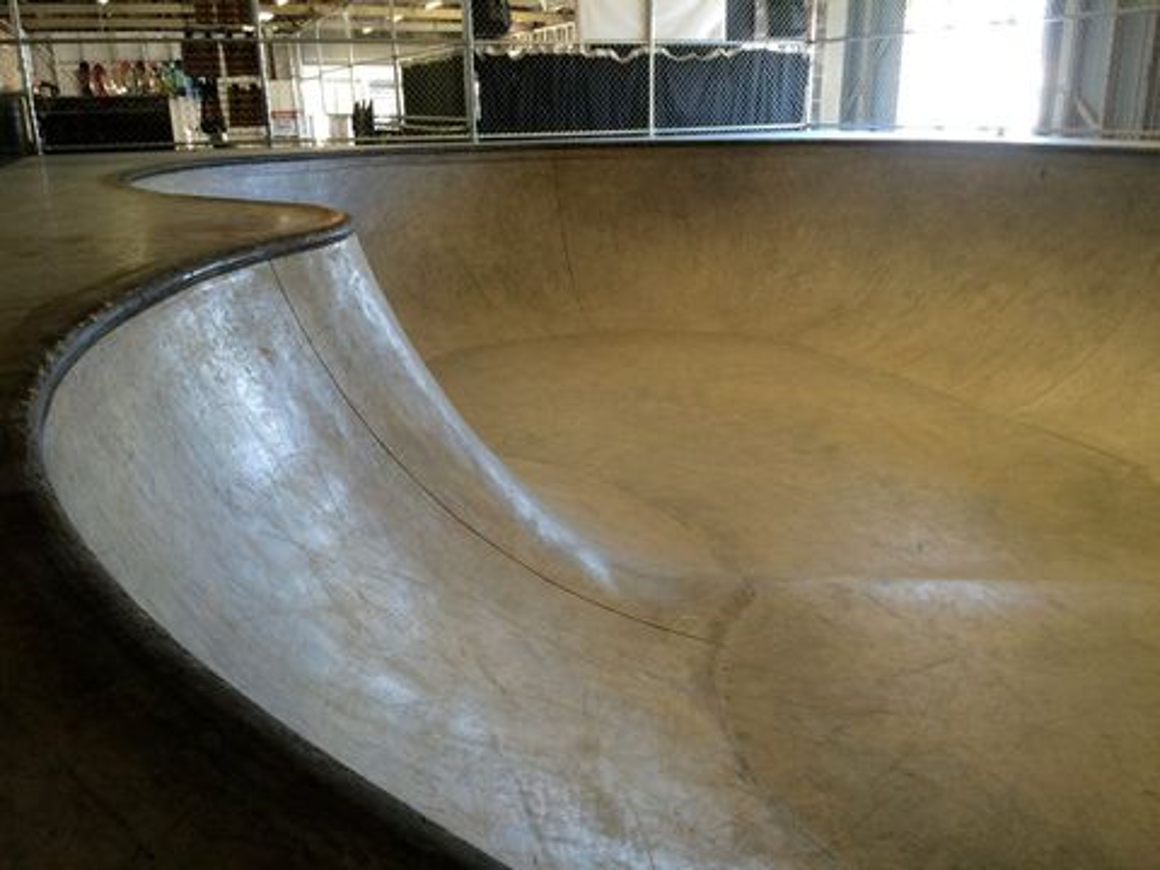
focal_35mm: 29
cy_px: 435
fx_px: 972
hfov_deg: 61.7
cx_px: 580
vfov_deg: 48.2
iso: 100
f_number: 2.2
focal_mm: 4.15
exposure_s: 1/30
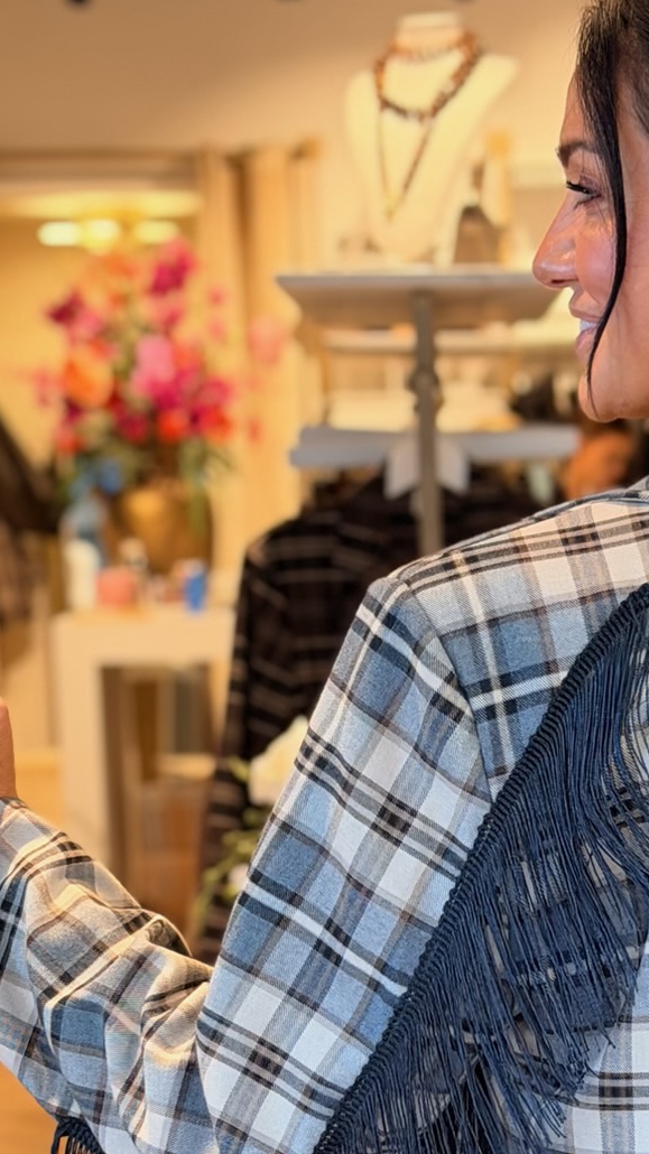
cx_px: 585
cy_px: 1003
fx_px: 3183
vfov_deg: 20.2
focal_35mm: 104
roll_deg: +1.2
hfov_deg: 11.6
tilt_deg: -11.3
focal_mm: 6.76
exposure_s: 1/100
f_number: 1.78
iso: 125
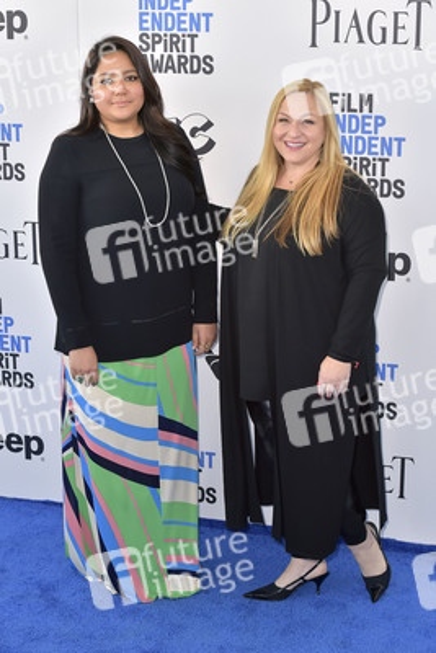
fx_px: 1270
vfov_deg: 28.8
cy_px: 326
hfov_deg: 19.5
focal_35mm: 70
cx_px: 218
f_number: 6.3
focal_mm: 70
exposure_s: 1/320
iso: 500
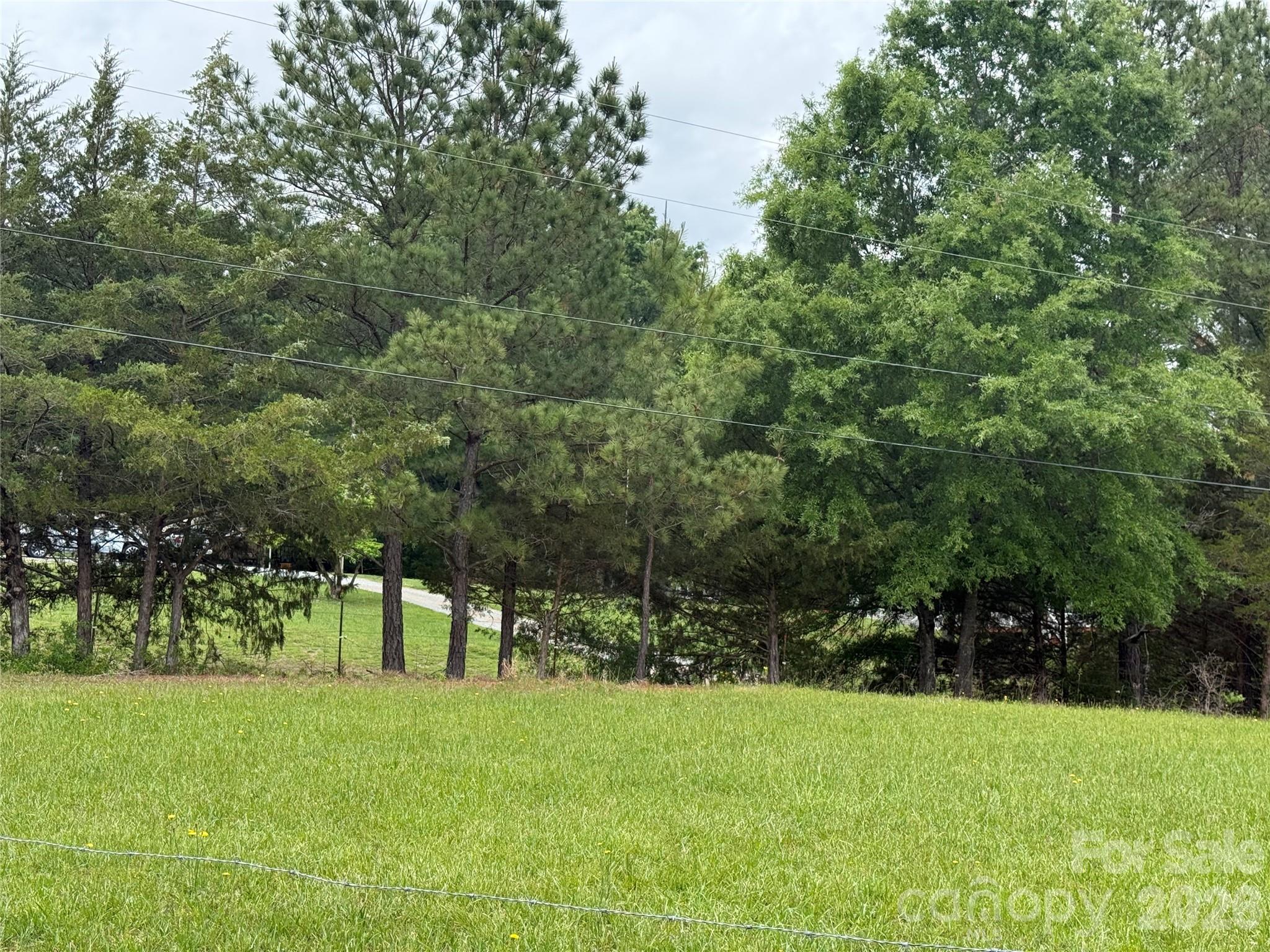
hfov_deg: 39.7
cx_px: 635
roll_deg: -2.0
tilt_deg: +1.2
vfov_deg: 30.3
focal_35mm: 48
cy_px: 476
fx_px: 1761
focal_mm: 6.76
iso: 100
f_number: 1.78
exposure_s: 1/2415
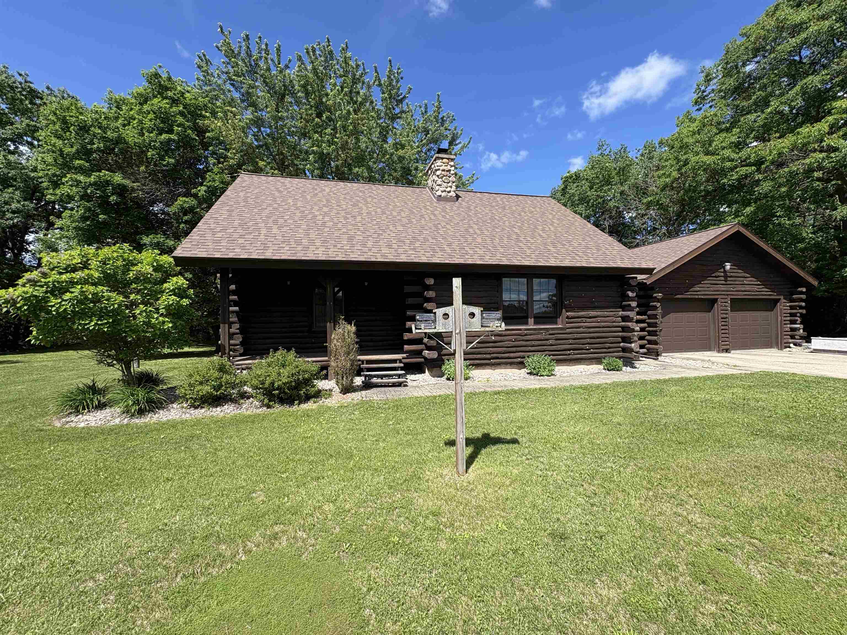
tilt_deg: +0.3
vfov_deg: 85.7
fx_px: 343
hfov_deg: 102.1
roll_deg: +0.8
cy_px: 318
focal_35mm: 14
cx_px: 424
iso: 40
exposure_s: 1/921
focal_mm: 2.22
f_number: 2.2
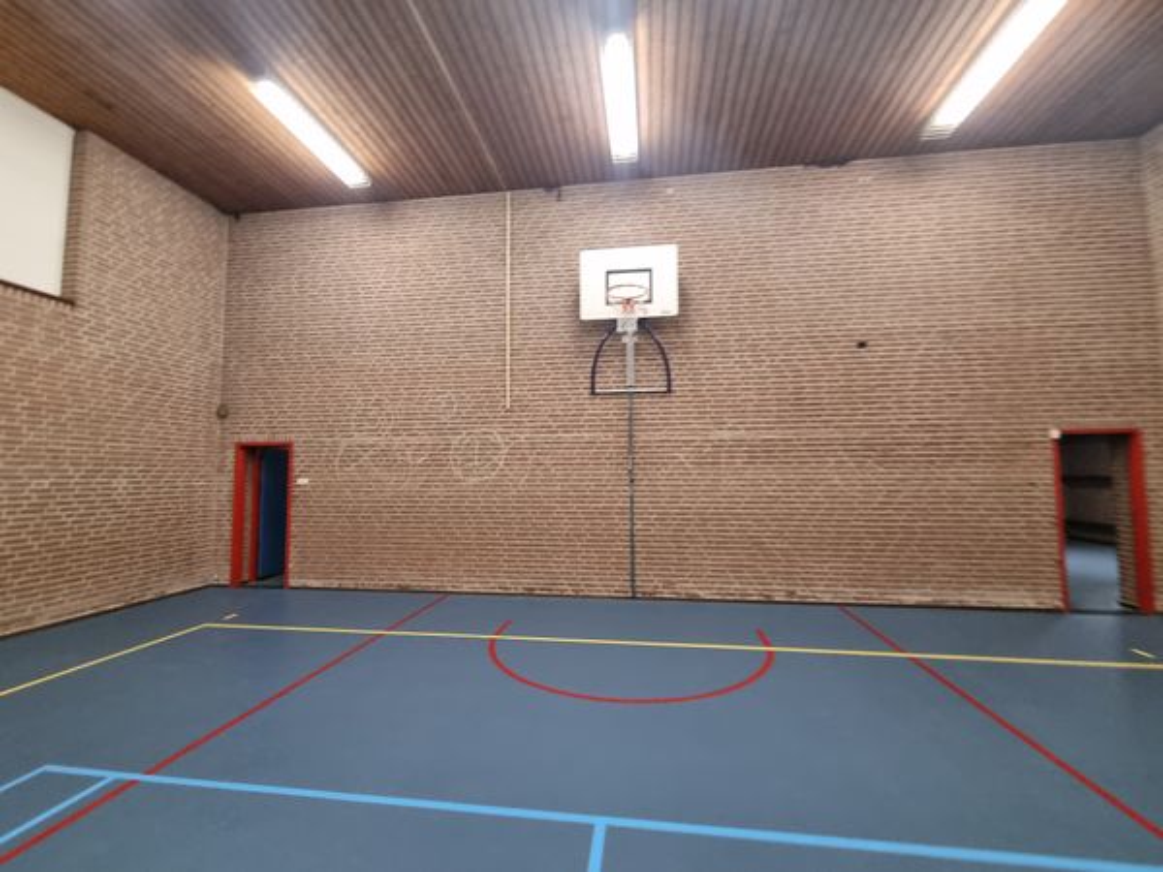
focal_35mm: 13
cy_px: 436
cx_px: 582
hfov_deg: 106.2
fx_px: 437
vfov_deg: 89.9
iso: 320
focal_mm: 2.2
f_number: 2.2
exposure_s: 1/50
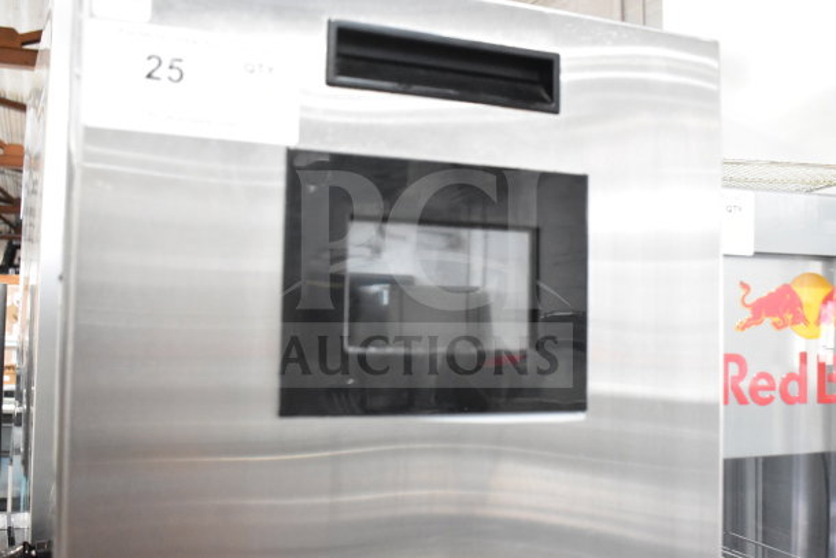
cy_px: 279
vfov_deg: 36.9
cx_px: 418
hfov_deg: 53.1
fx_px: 836
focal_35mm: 36
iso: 6400
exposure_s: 1/125
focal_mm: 24
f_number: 5.6
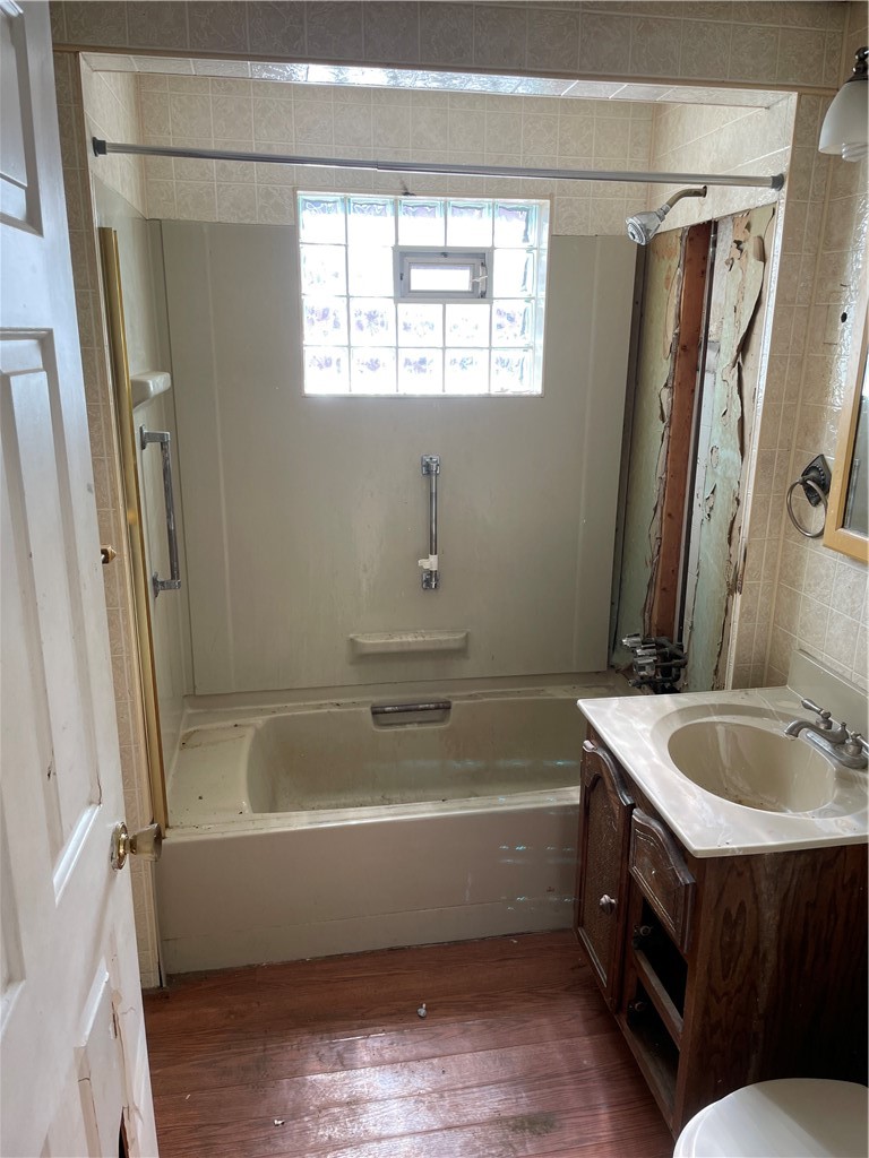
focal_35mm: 26
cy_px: 579
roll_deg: -1.2
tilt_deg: -14.5
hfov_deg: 53.1
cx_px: 434
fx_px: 870
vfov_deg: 67.3
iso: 50
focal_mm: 4.2
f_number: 1.6
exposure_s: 1/121
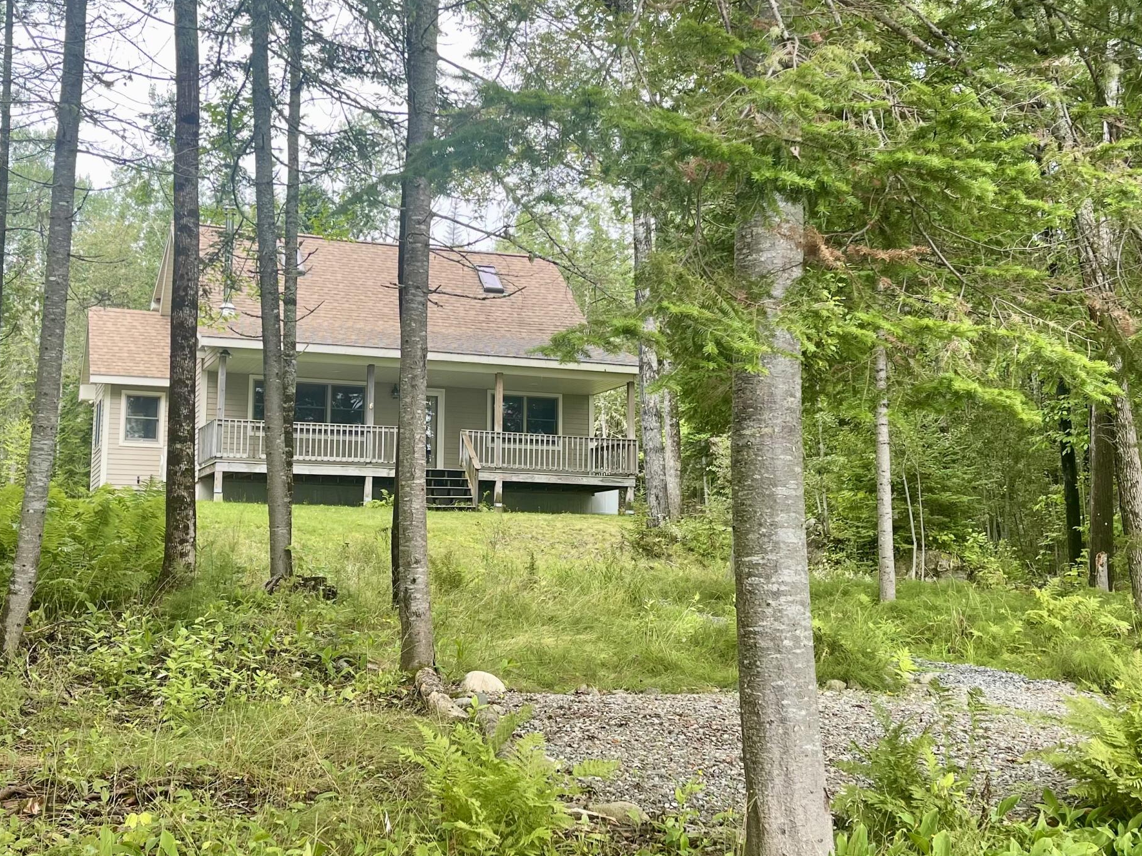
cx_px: 470
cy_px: 398
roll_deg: -1.1
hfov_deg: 45.6
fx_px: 1353
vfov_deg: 35.1
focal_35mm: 41
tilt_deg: +7.1
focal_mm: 5.1
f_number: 1.6
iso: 32
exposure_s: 1/301
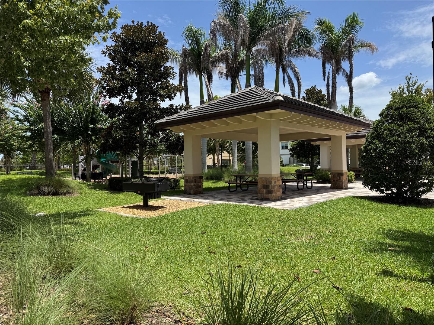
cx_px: 217
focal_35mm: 24
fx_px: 301
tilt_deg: -1.1
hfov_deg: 71.6
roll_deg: +0.9
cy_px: 162
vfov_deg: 56.8
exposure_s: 1/3247
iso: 80
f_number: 1.78
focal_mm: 6.76
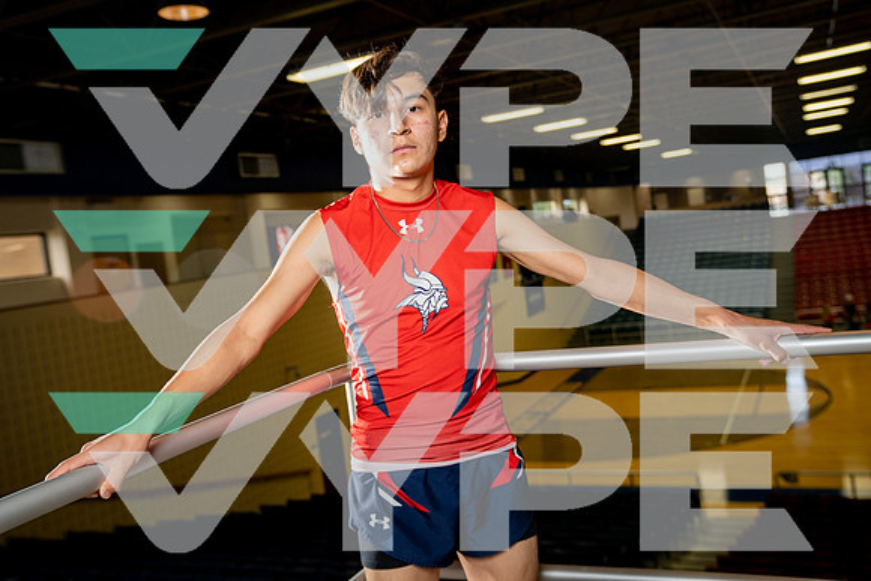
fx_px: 847
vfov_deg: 37.9
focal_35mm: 35
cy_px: 290
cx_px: 436
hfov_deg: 54.4
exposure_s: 1/250
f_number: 3.5
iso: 320
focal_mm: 35
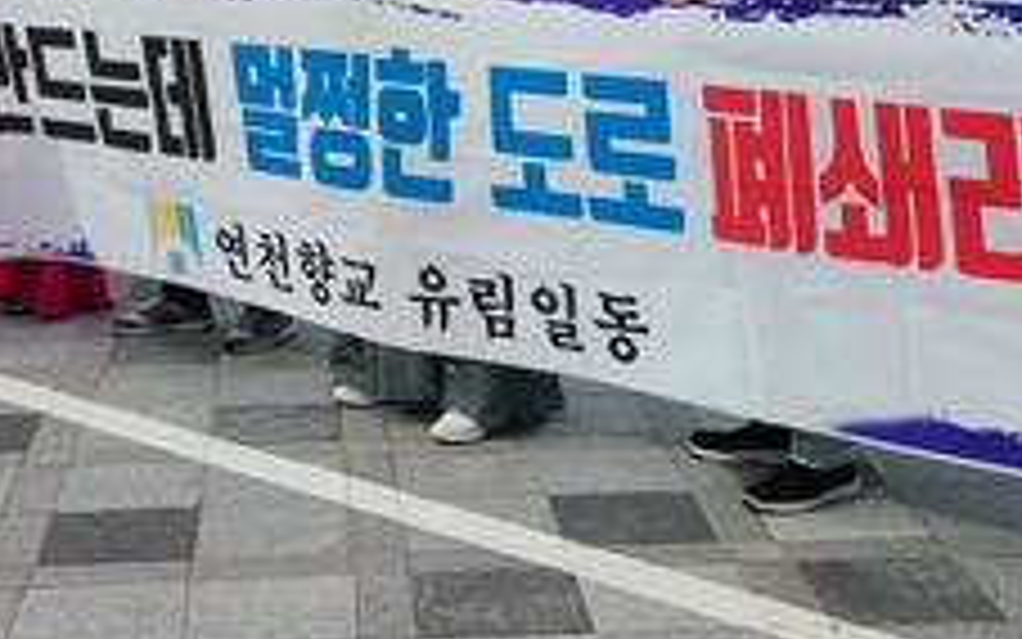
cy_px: 40
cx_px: 365
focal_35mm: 73
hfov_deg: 28.1
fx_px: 2034
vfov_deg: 17.5
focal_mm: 5.4
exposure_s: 1/1814
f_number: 1.8
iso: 40
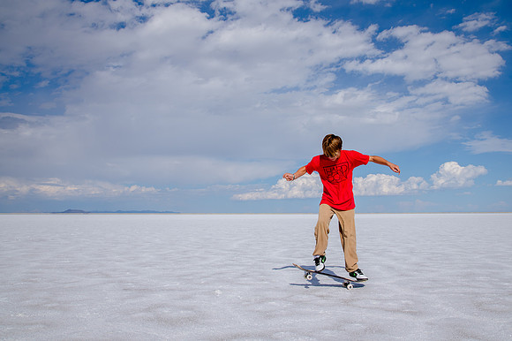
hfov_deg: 57.7
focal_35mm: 33
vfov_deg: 40.3
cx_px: 275
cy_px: 171
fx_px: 465
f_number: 10
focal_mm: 30
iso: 250
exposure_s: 1/1250
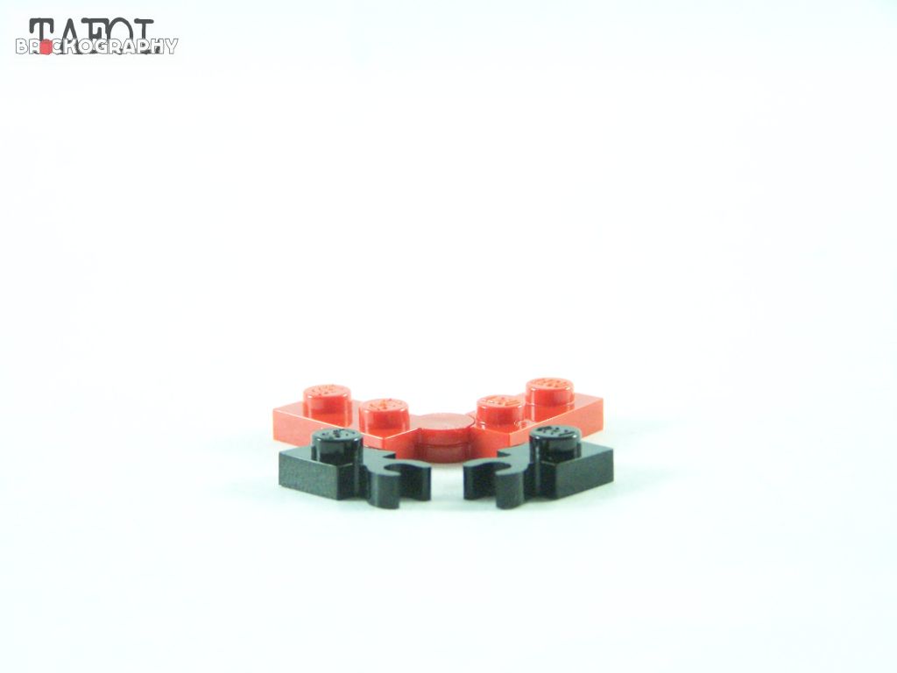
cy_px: 336
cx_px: 448
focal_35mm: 105
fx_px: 2721
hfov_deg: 18.7
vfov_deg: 14.1
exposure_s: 1/60
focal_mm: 17.5
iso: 400
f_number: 3.2
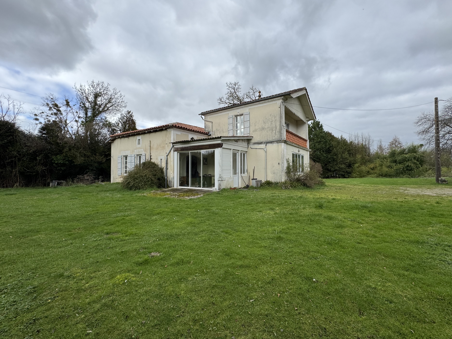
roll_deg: +0.5
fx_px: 196
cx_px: 235
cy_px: 163
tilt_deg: +2.5
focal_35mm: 15
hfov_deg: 98.1
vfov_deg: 81.7
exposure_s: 1/879
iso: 50
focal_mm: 2.22
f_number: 2.2
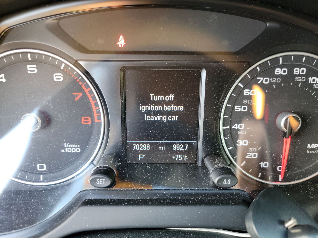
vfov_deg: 56.8
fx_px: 220
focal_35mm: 24
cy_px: 119
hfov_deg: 71.6
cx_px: 159
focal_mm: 6.7
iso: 731
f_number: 1.8
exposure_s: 1/59
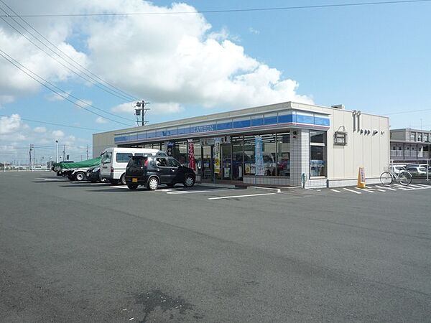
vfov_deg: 46.8
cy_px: 162
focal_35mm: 30
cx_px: 216
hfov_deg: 60.0
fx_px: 374
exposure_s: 1/800
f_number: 4.5
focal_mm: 4.4
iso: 100
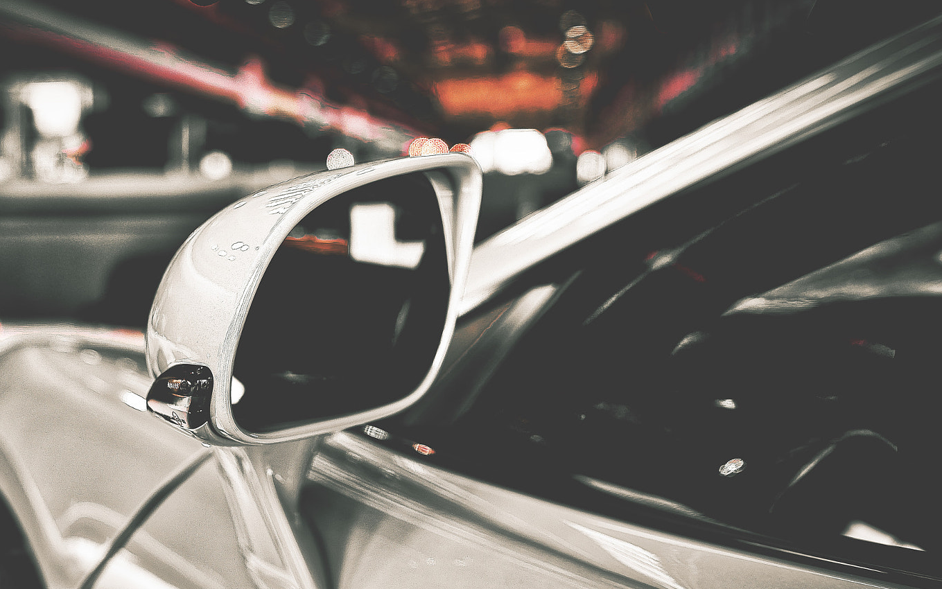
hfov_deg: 47.0
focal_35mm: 42
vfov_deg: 30.5
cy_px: 352
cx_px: 393
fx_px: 1078
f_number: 2.8
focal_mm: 35
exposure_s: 1/40
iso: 200
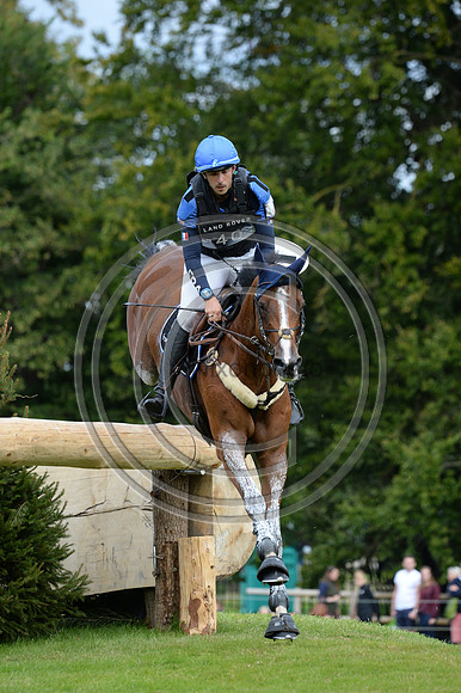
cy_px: 346
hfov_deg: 4.4
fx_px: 5961
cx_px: 230
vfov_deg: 6.7
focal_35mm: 310
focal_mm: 310
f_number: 6.3
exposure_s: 1/1000
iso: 800
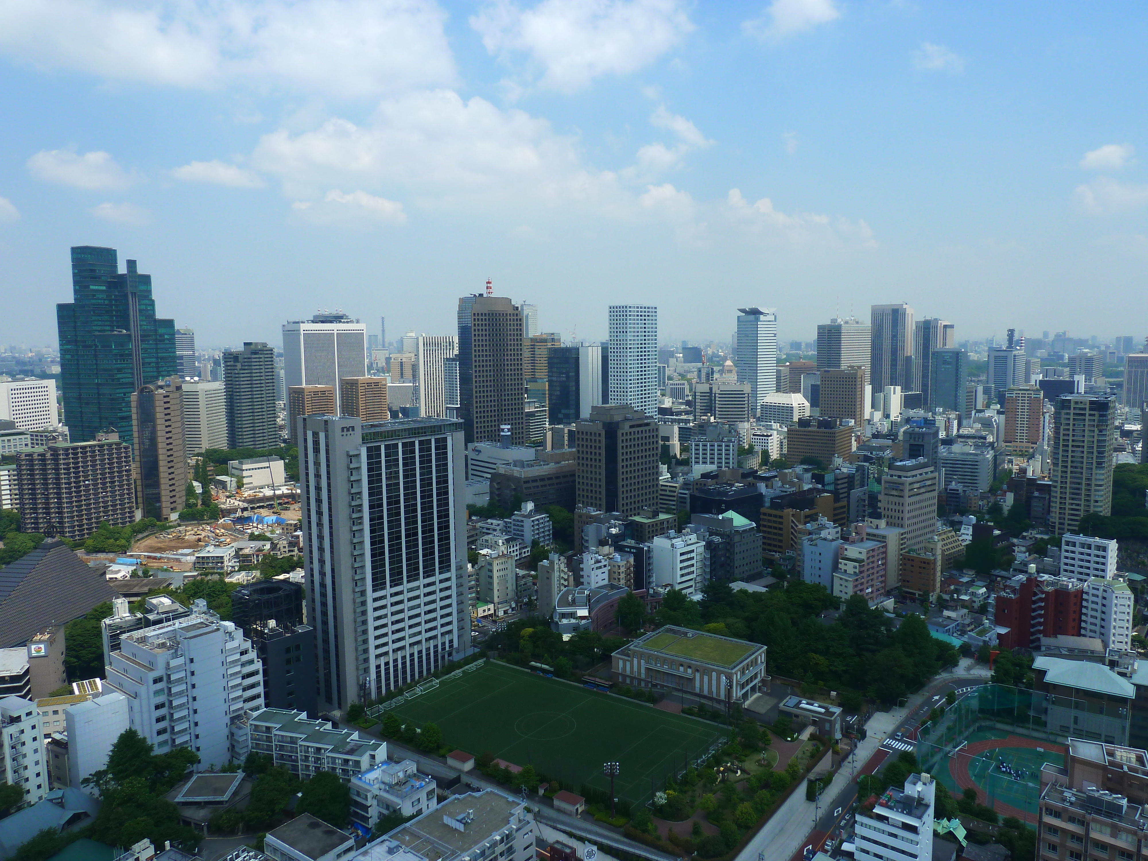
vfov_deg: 54.9
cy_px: 430
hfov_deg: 69.4
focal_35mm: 25
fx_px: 829
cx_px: 574
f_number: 4.5
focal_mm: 4.1
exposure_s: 1/400
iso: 80
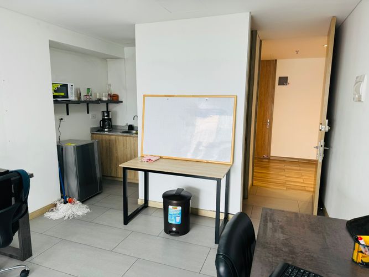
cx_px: 184
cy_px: 138
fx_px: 256
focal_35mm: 24
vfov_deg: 56.8
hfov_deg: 71.6
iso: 80
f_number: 1.78
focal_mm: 6.86
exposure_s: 1/120
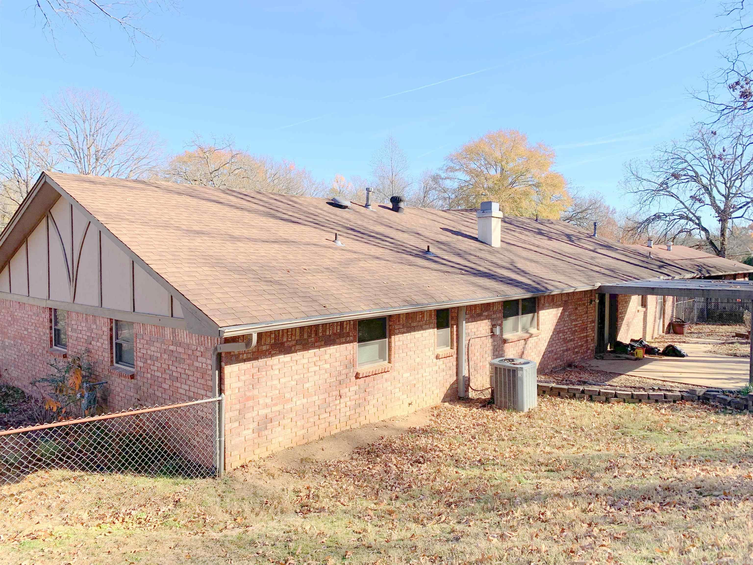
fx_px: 566
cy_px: 282
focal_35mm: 26
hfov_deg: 67.3
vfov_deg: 53.1
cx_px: 376
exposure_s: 1/1299
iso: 25
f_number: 1.8
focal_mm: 4.25
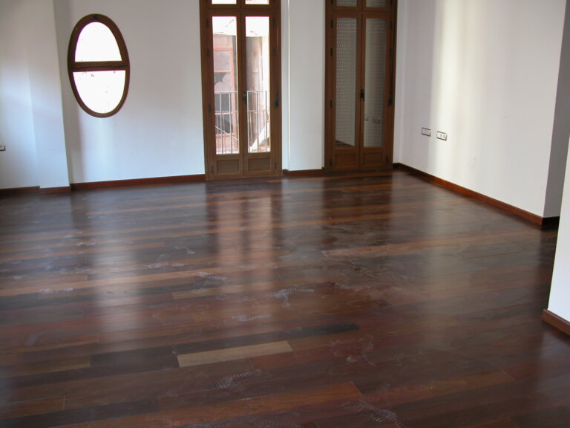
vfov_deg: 41.8
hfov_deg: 54.0
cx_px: 285
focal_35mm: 34
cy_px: 214
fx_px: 560
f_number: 2.8
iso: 100
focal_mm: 8.9
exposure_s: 1/5.9
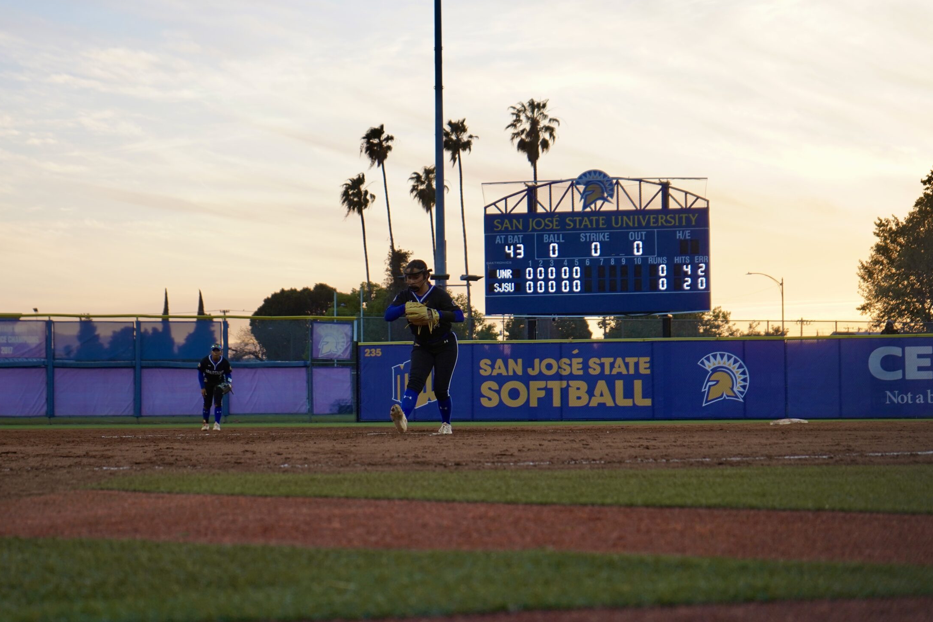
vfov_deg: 16.7
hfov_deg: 24.7
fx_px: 2125
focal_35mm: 82
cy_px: 303
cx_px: 394
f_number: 5.6
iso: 320
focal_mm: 70
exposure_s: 1/320
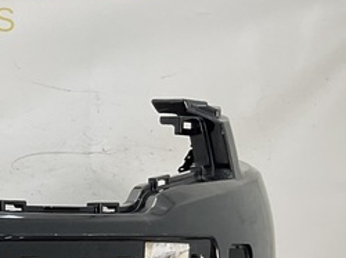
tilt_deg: -6.6
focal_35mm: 117
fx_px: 1168
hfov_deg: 14.4
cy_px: 287
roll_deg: -0.6
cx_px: -320
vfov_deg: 12.4
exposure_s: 1/120
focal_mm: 3
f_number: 1.8
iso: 20
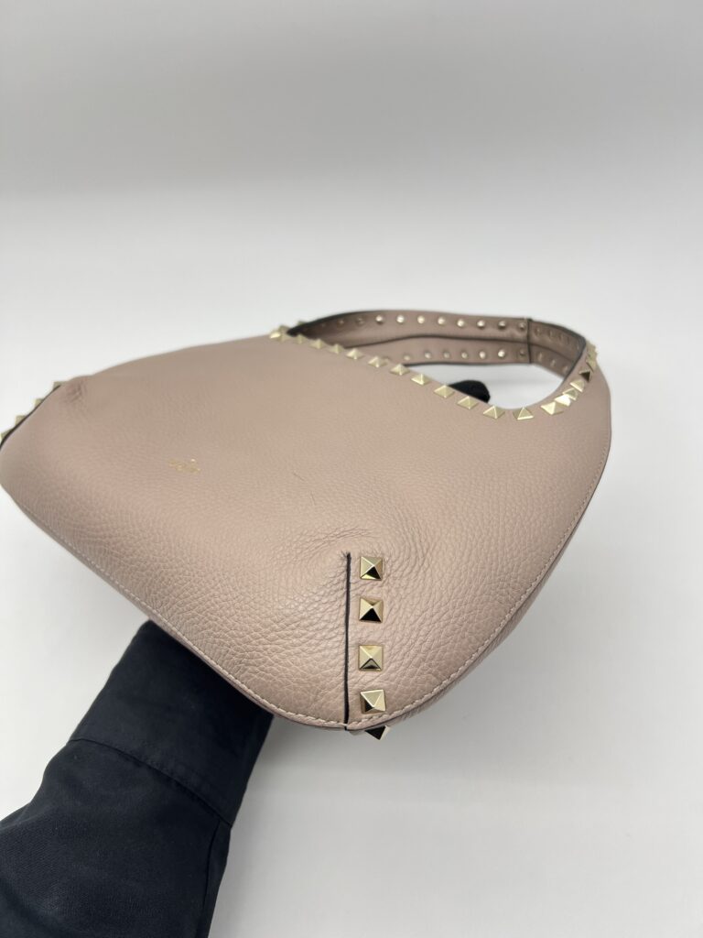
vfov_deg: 67.3
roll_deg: +7.7
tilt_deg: -42.2
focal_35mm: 26
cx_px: 352
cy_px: 469
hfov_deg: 53.1
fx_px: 704
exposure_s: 1/102
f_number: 1.5
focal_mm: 5.7
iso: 32
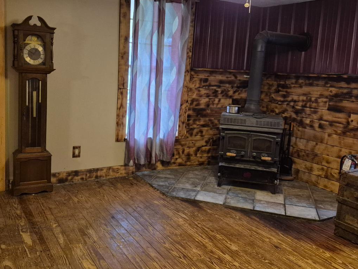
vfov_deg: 41.7
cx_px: 157
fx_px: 352
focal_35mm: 34
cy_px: 113
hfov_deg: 53.8
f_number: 1.8
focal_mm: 5.4
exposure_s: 1/60
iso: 1000
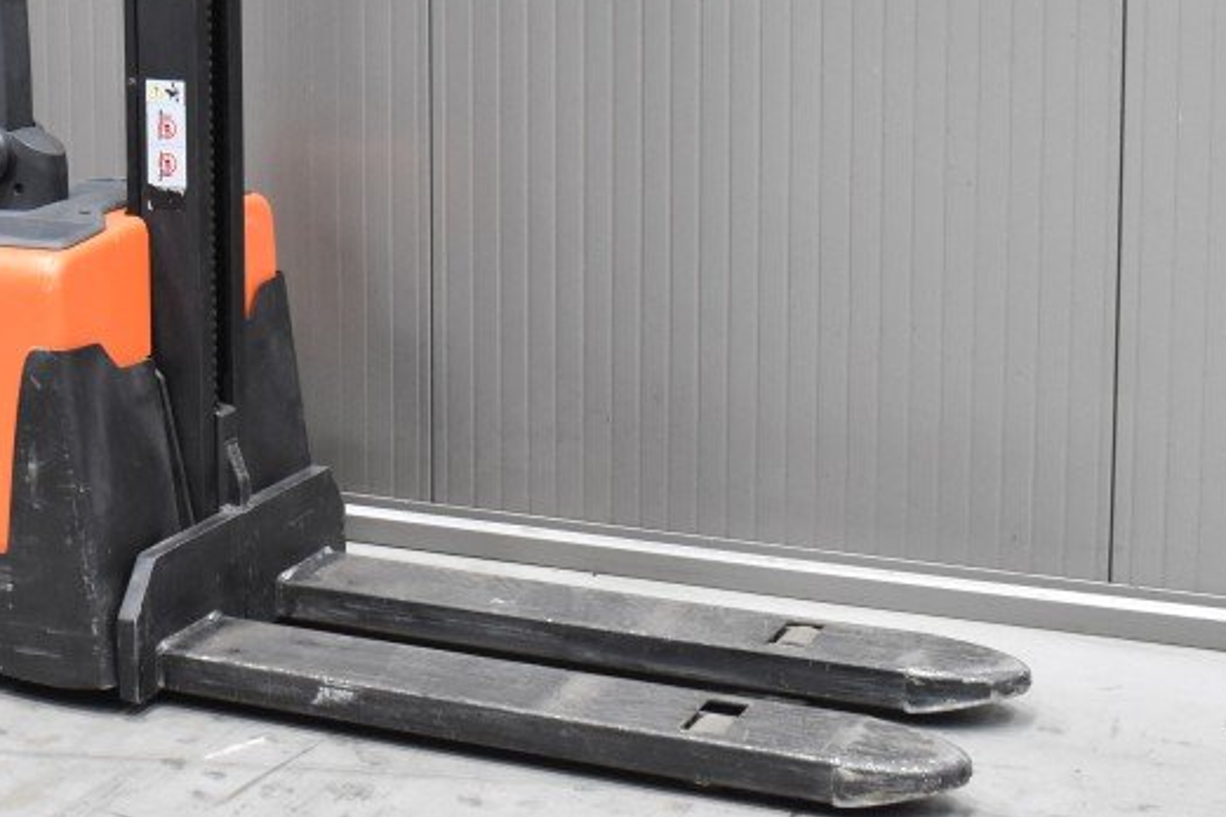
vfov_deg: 17.7
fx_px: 2587
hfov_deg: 26.3
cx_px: 299
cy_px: 82
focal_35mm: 76
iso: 1600
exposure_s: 1/30
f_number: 5
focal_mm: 22
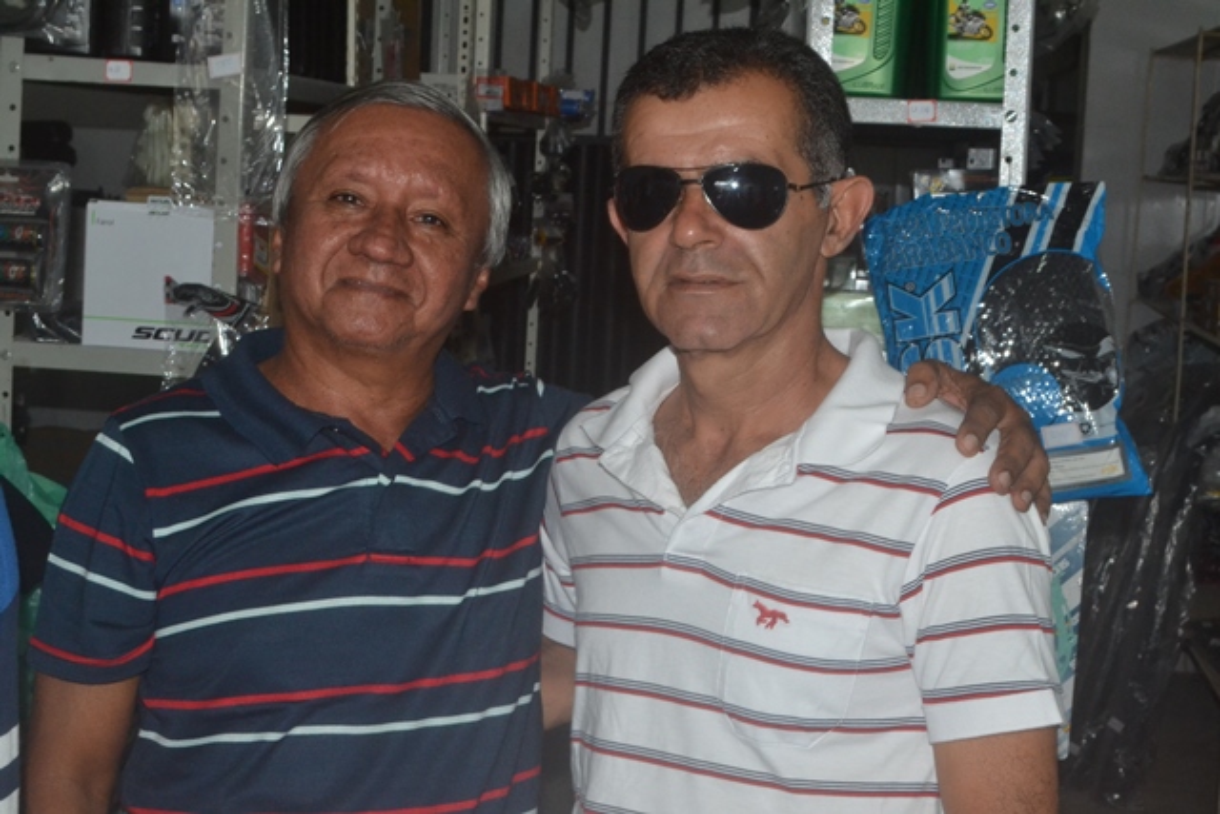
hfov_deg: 31.9
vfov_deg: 21.6
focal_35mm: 63
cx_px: 610
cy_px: 407
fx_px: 2135
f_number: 16
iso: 1600
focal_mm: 42
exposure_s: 1/60
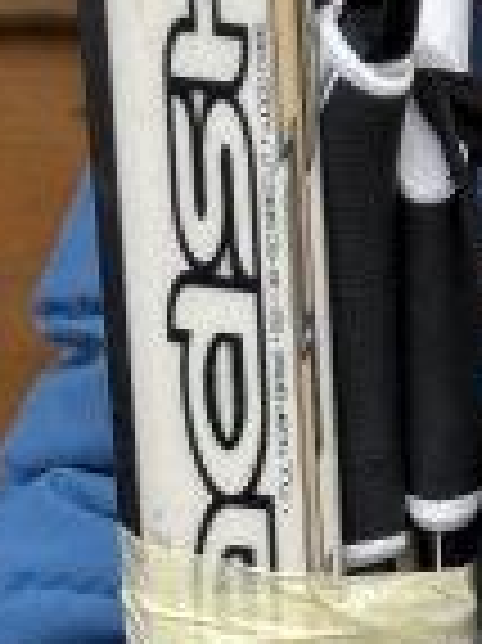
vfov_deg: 9.8
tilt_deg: -9.7
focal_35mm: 201
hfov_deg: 7.3
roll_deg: +1.2
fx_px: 3737
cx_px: 694
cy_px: -32
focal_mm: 6.86
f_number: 1.78
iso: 80
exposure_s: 1/121
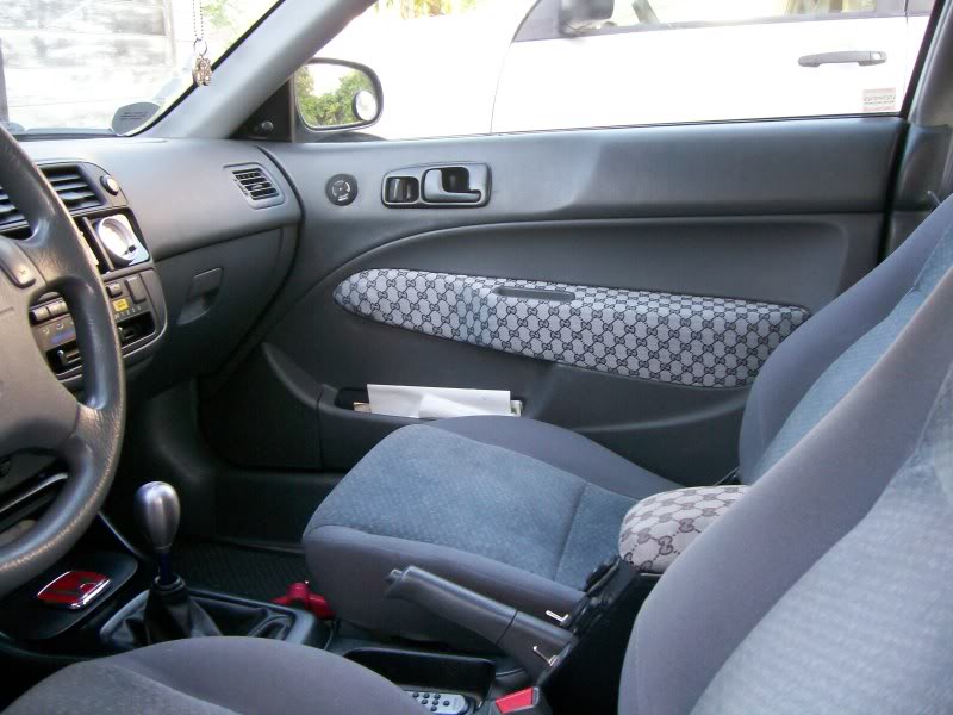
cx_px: 476
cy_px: 358
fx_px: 964
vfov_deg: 40.7
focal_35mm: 35
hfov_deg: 52.6
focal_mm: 5.8
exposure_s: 1/64
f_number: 2.8
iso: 200
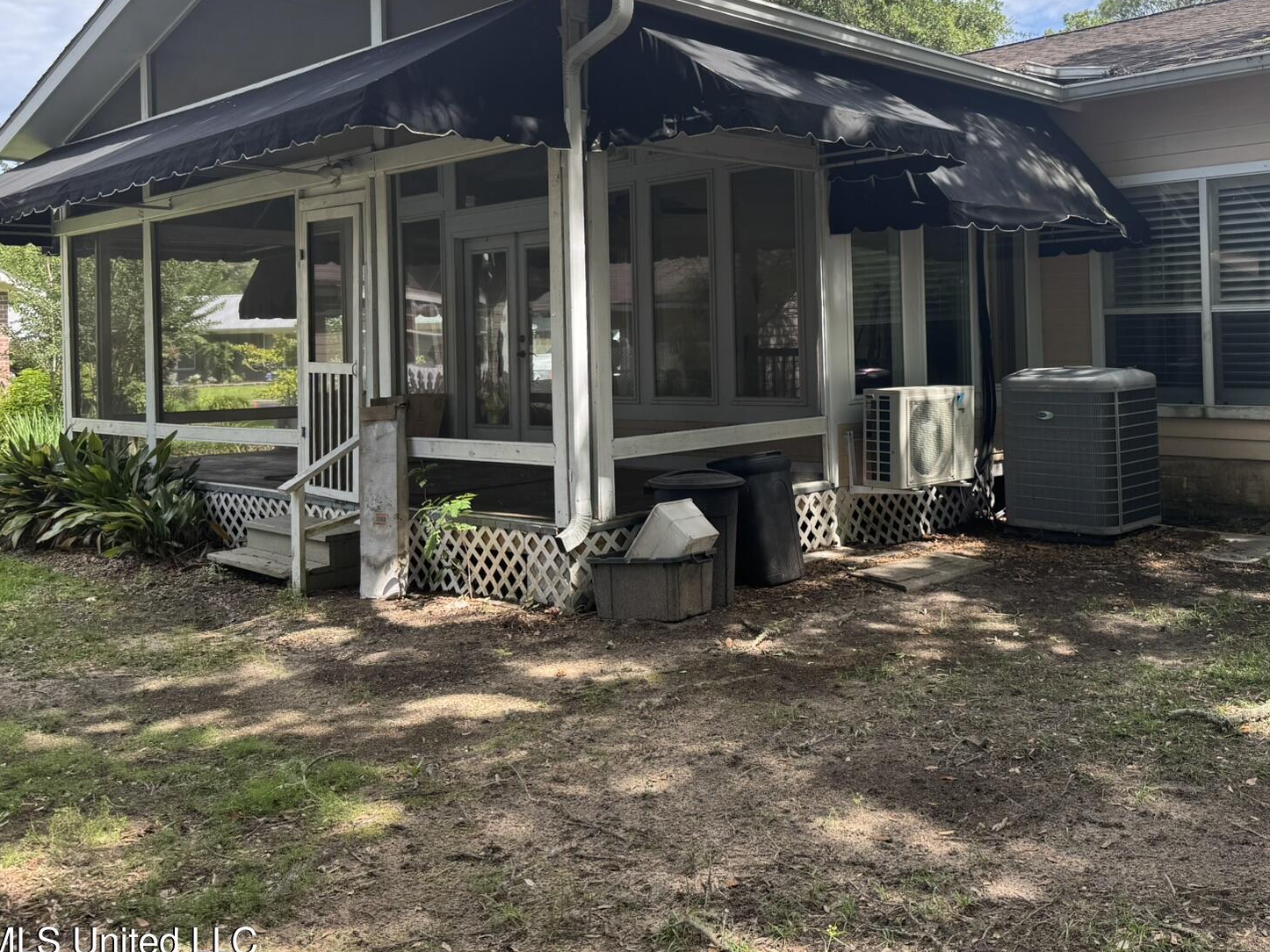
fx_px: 1247
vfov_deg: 41.3
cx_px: 756
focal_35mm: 34
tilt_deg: +0.7
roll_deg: +1.6
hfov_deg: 53.6
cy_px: 328
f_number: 1.78
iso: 80
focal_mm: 6.76
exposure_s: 1/664
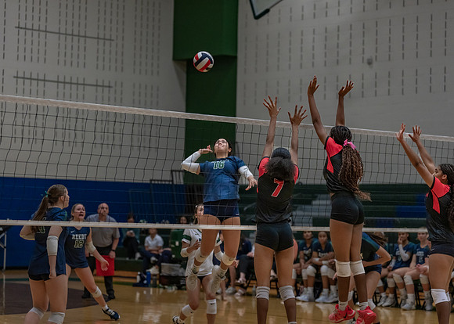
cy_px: 162
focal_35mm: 100
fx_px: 1283
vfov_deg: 14.4
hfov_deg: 20.1
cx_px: 227
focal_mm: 95
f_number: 2.8
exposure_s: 1/1000
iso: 2500
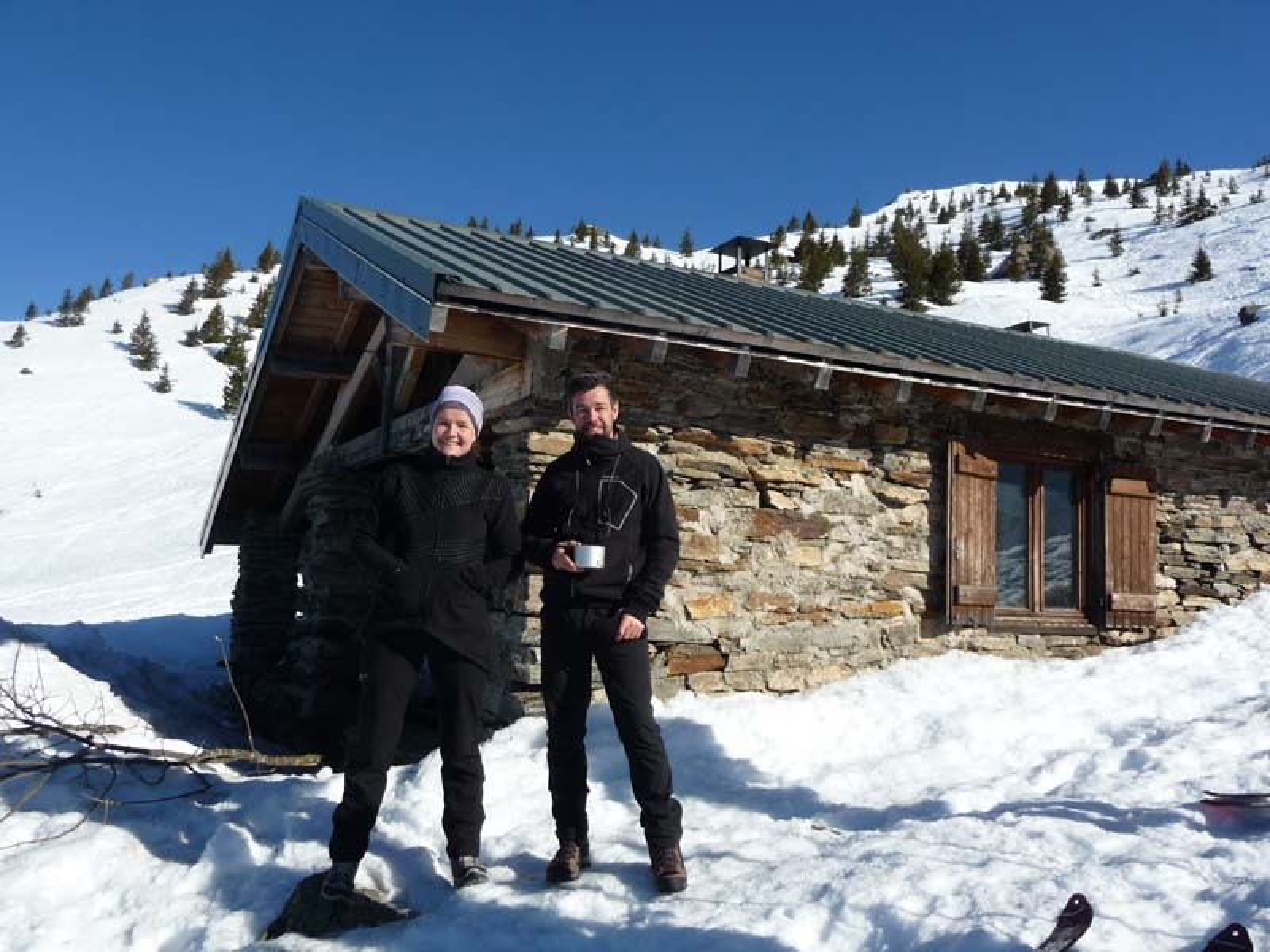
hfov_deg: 60.0
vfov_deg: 46.8
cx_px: 635
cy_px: 476
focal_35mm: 30
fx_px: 1101
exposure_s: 1/320
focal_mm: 5
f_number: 8
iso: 100
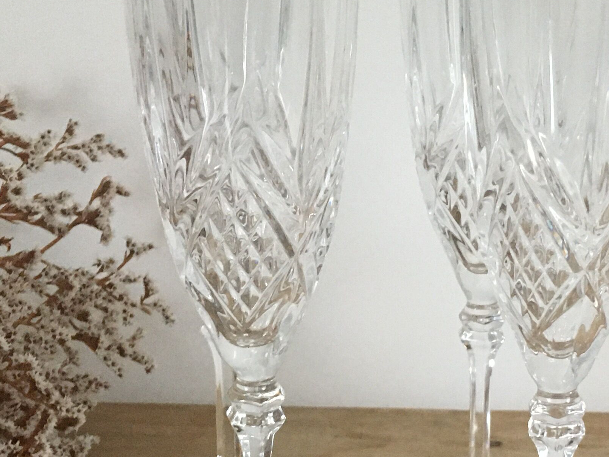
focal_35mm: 73
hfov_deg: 26.4
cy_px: 284
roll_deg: -0.6
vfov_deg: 20.1
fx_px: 1284
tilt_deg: -12.6
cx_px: 449
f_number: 2.2
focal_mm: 4.15
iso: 200
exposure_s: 1/25
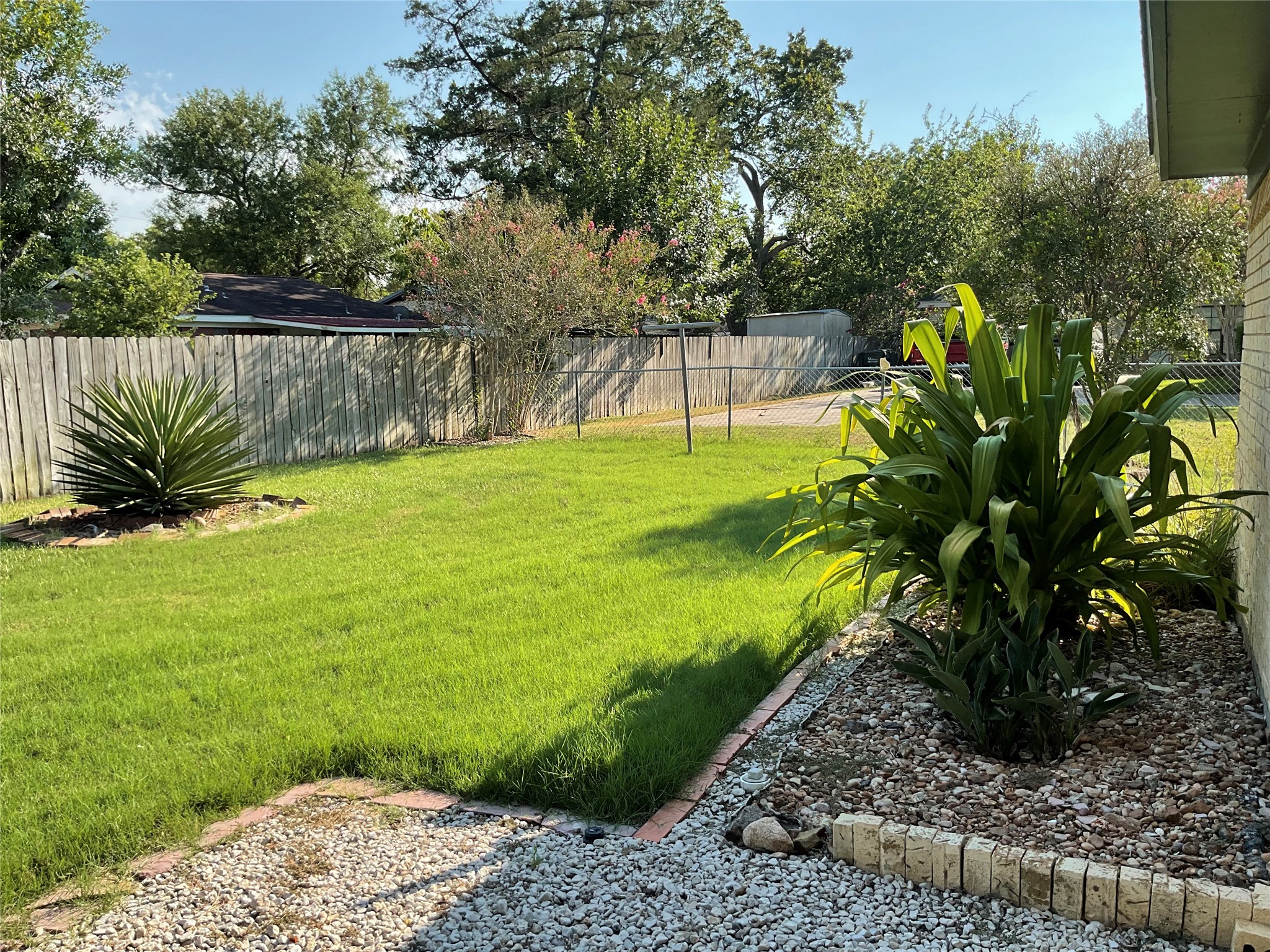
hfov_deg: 61.7
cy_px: 476
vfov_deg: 48.2
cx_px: 635
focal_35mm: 29
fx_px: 1064
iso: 16
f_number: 1.8
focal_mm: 3
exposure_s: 1/657
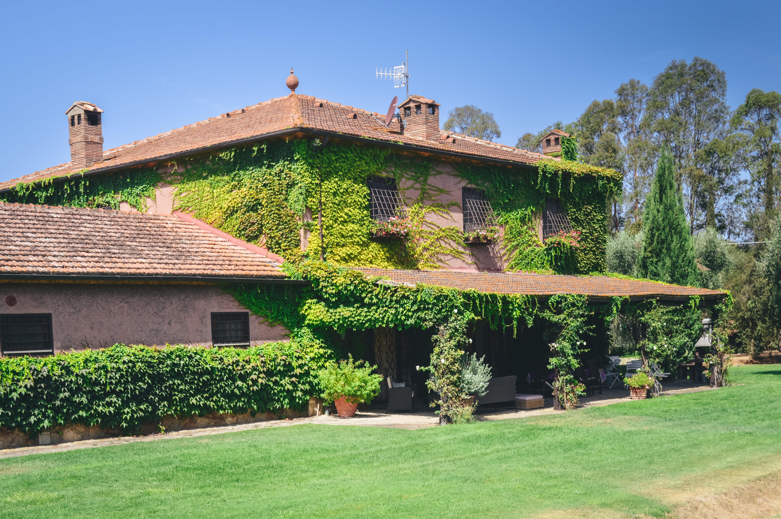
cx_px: 390
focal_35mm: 48
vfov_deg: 28.0
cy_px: 260
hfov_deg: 41.1
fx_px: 1040
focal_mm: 32
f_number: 7.1
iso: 100
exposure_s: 1/200
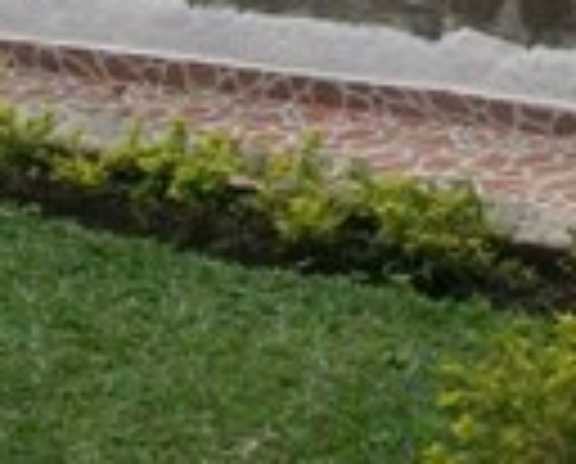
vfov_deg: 9.5
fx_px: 2665
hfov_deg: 12.3
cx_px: 400
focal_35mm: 156
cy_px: -315
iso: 80
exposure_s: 1/320
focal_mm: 5.7
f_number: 5.5
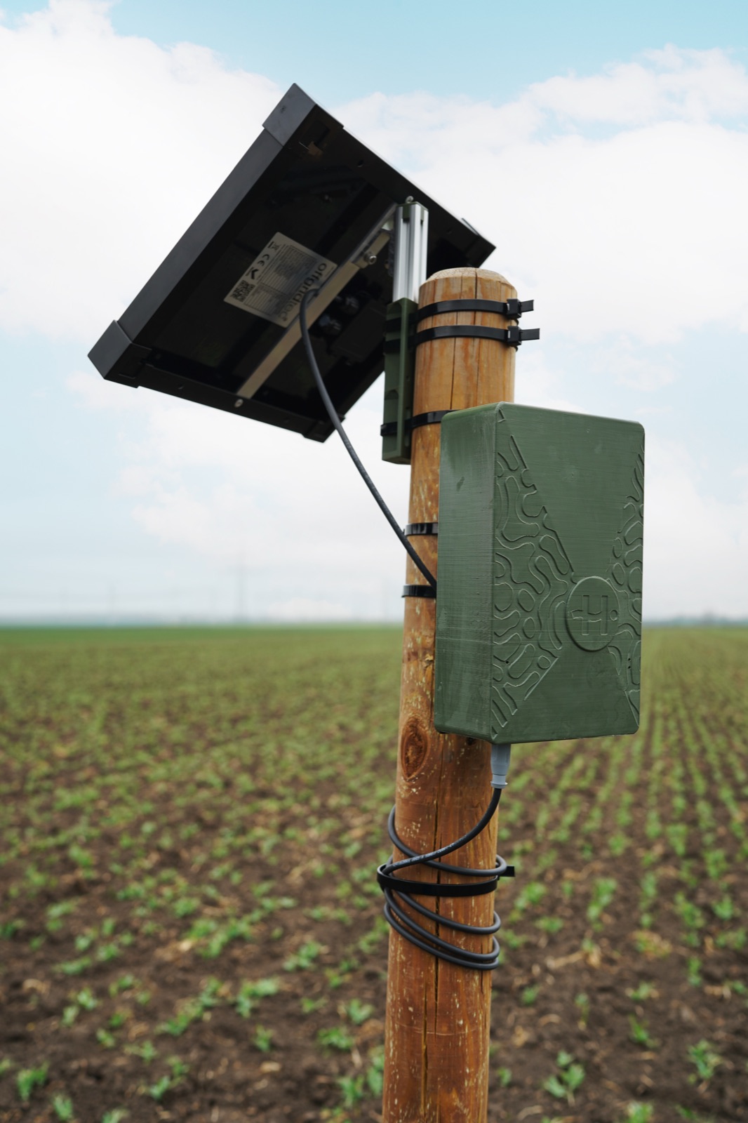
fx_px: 1091
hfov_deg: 37.8
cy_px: 562
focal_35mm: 35
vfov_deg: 54.4
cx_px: 374
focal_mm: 35
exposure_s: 1/250
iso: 100
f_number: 5
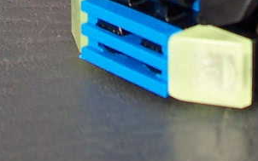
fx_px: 1097
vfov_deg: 7.9
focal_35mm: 156
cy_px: -193
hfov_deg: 13.4
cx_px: 180
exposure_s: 1/180
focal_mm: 5.6
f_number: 2.8
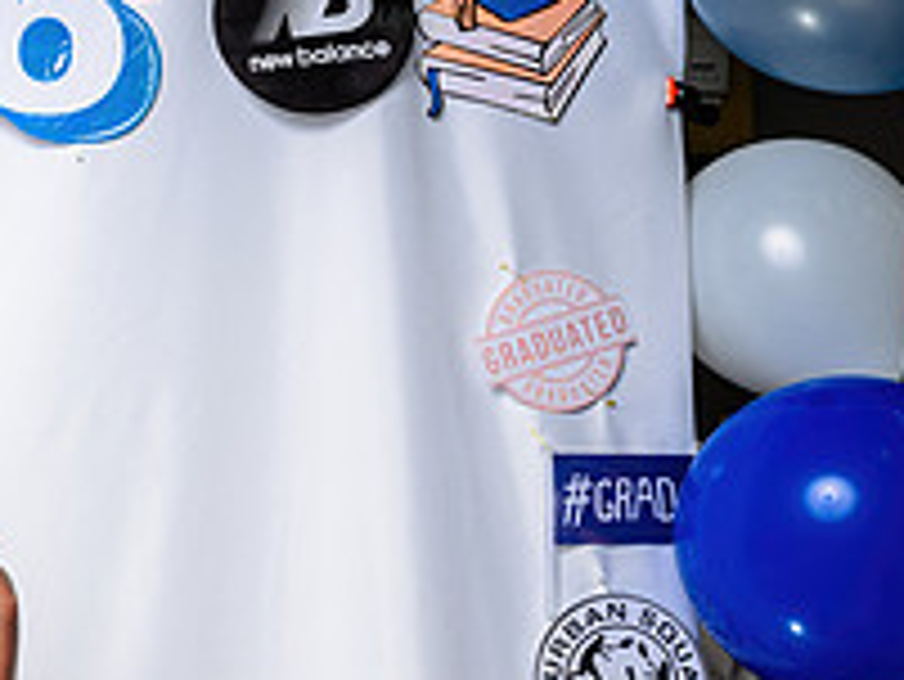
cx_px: -333
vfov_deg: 18.5
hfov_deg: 21.8
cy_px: 529
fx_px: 2064
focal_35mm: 79
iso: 80
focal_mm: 28.5
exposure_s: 1/200
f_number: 4.5
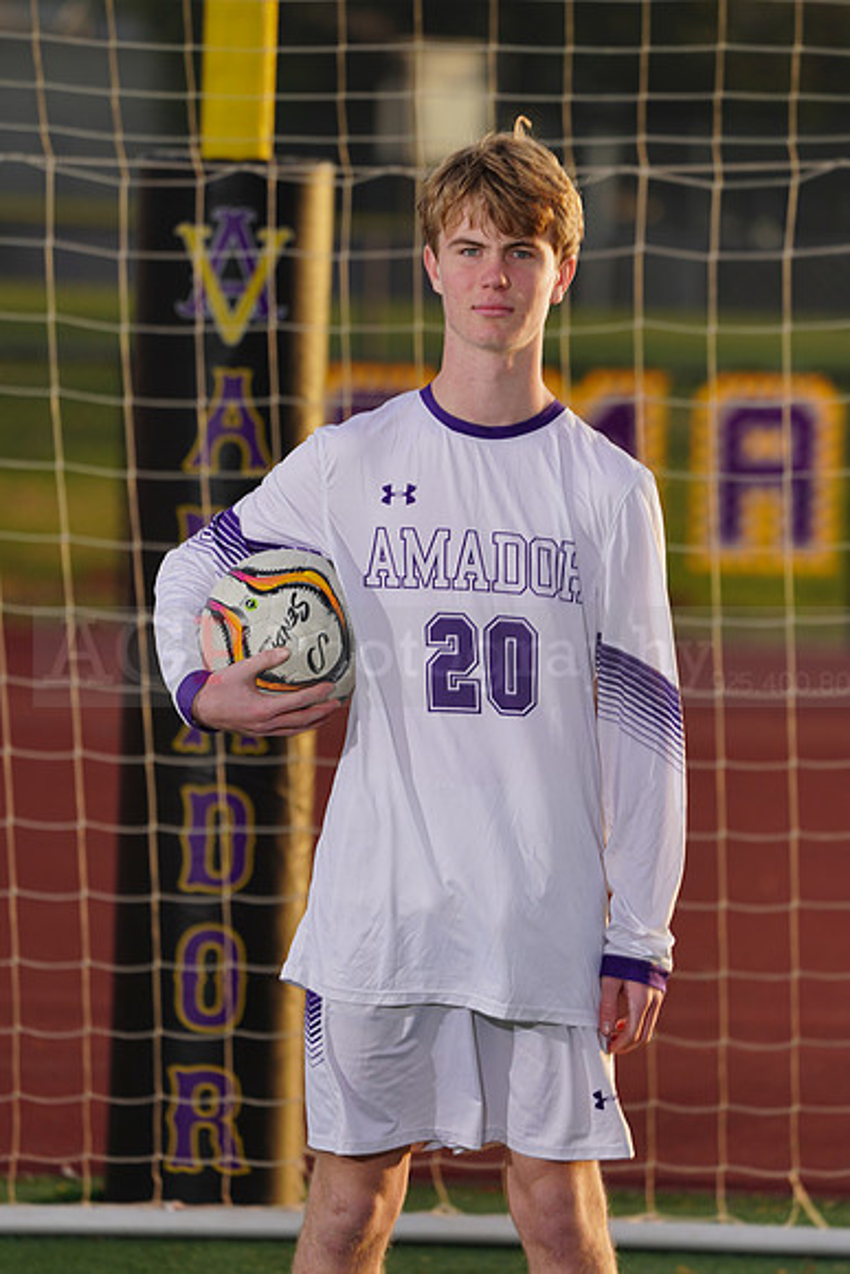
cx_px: 425
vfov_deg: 5.8
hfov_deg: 3.9
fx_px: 12564
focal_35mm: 355
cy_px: 637
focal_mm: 355
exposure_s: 1/200
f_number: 8
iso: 100
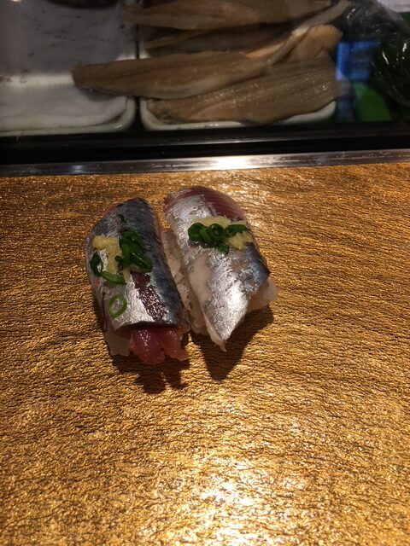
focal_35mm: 29
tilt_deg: -50.7
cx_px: 205
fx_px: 458
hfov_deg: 48.2
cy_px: 273
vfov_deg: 61.7
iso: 25
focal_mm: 4.15
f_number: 2.2
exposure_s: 1/153
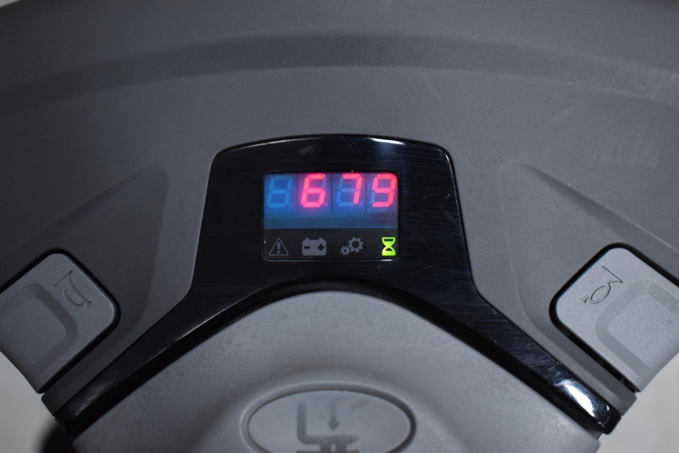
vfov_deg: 28.1
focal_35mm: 48
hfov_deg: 41.1
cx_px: 340
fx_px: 905
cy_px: 226
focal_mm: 32
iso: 1000
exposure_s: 1/60
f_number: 4.5
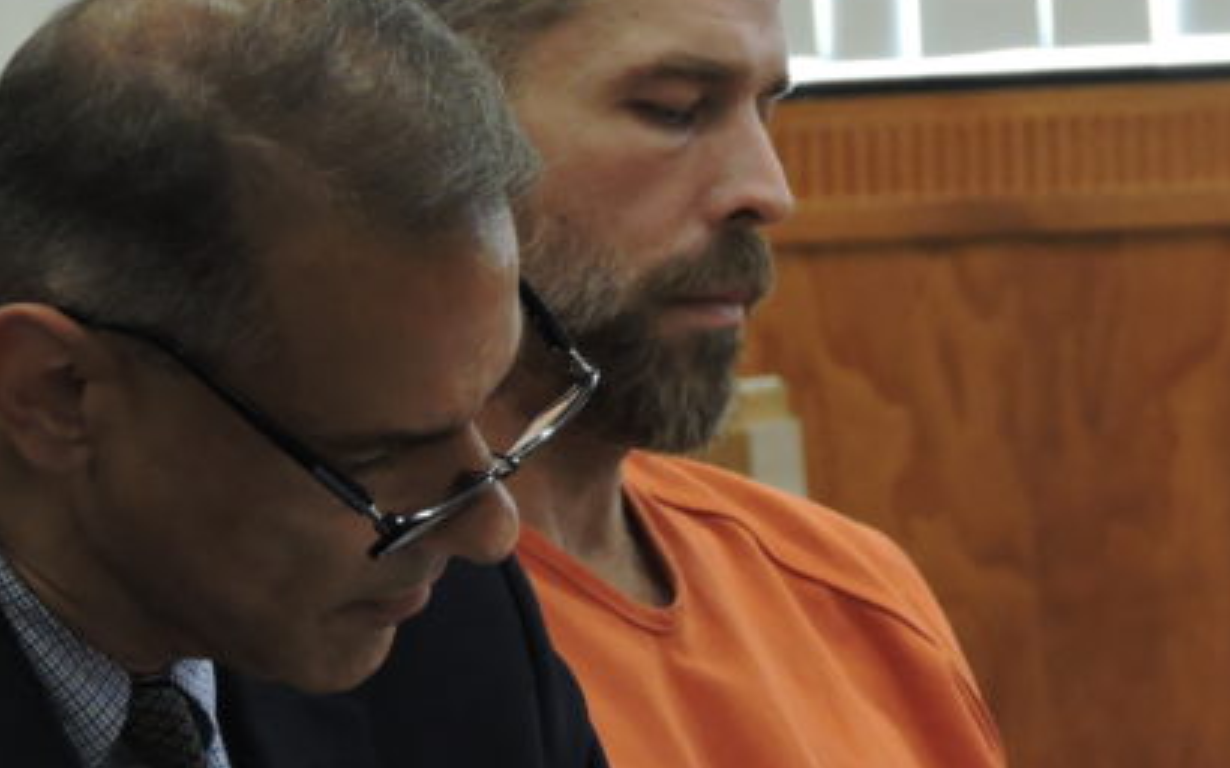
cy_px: 177
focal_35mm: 690
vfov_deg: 1.9
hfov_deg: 3.0
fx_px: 23123
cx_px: 464
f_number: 4.8
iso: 800
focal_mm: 71.3
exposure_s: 1/25
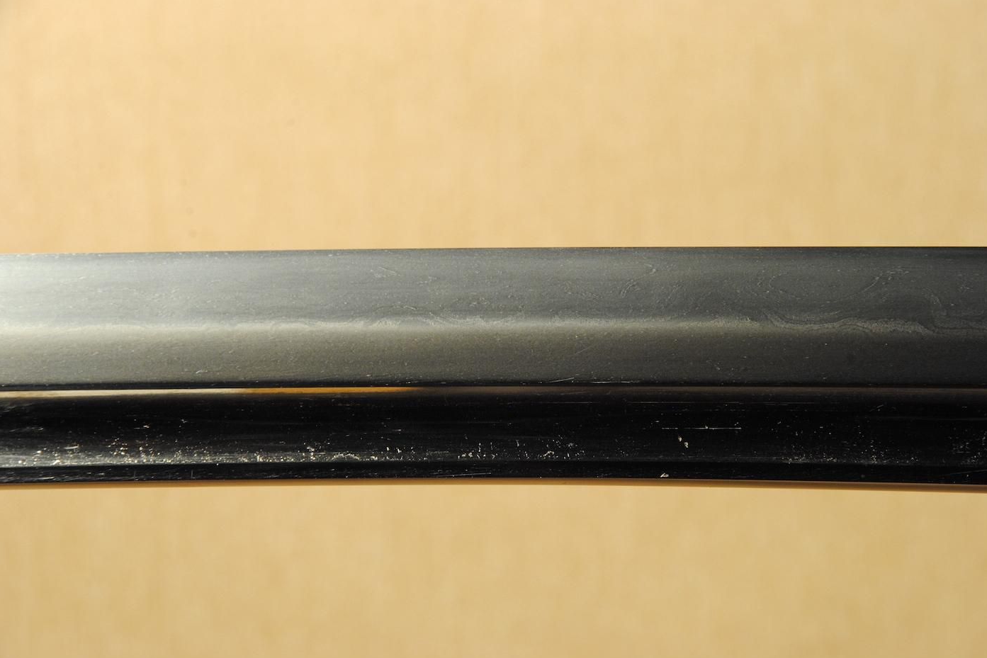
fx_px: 4346
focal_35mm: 159
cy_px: 330
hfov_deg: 13.0
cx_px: 494
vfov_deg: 8.7
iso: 400
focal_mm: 105
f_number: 11
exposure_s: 1/2
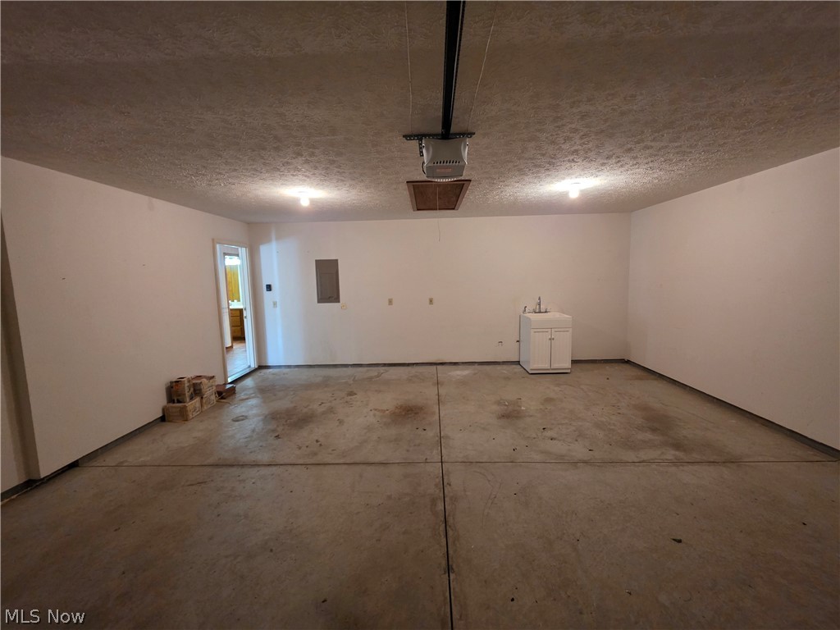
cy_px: 315
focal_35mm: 13
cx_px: 420
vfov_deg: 89.9
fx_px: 315
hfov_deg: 106.2
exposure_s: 1/60
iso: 640
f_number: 1.9
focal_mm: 2.2
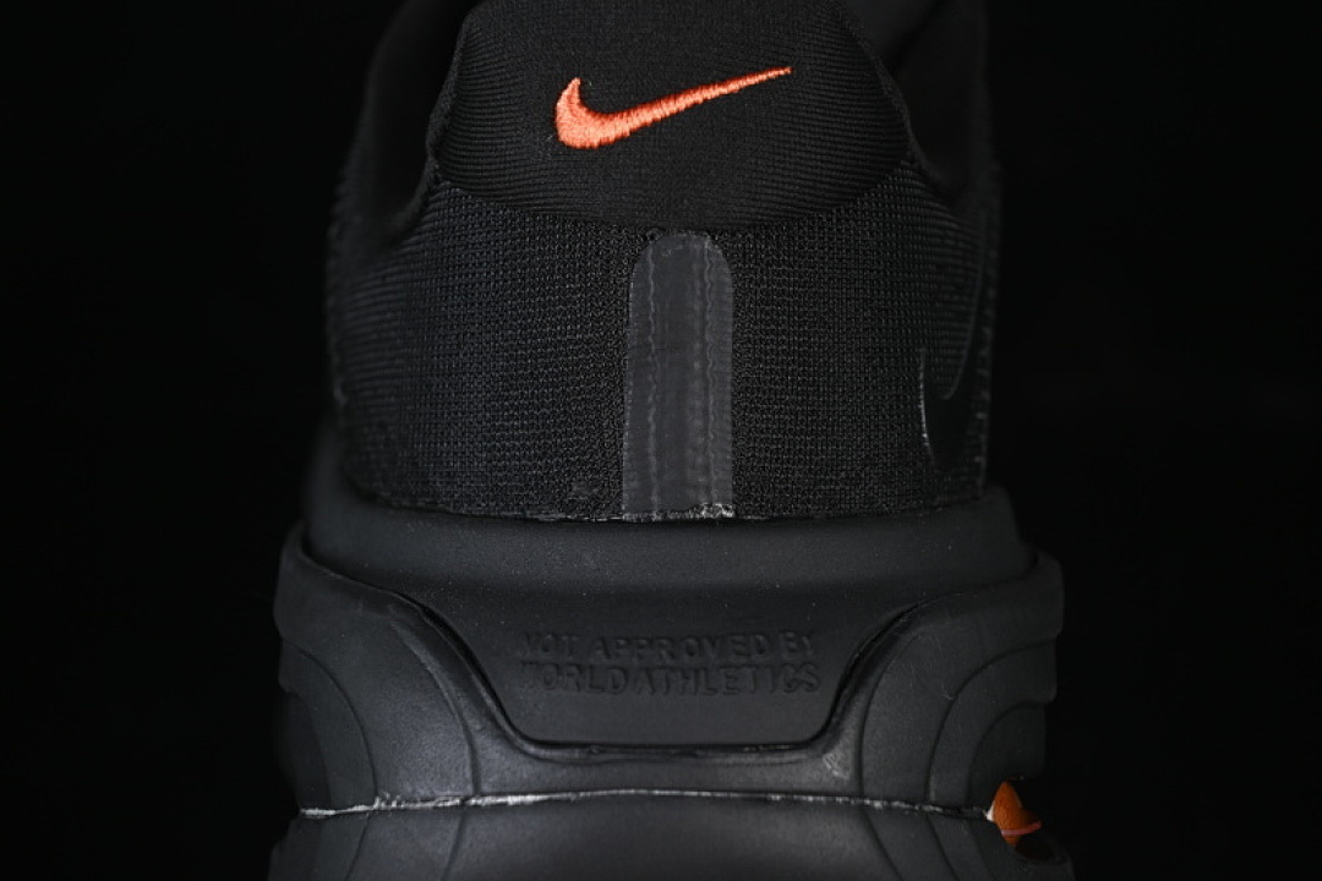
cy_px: 440
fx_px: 2754
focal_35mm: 75
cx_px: 661
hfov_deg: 27.0
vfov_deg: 18.2
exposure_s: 1/40
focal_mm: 50
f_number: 6.3
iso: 160
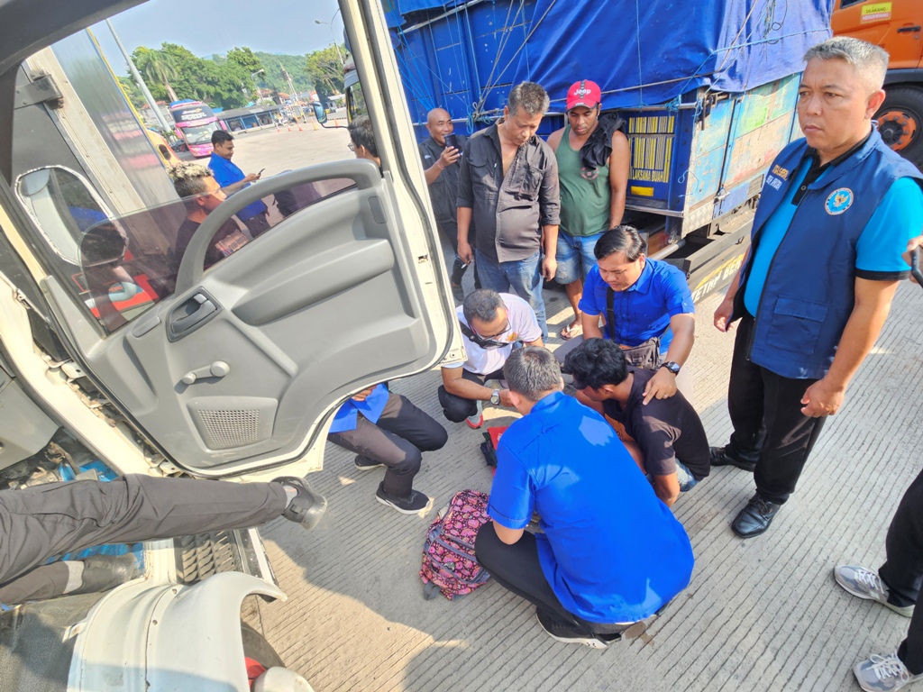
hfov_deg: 106.2
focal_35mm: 13
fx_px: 347
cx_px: 462
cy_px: 346
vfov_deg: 89.9
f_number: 2.2
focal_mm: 2.2
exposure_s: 1/170
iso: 50
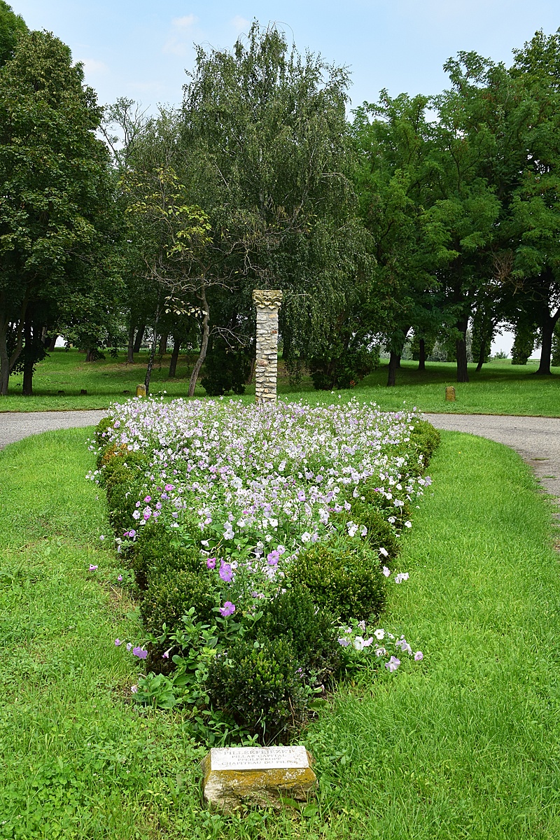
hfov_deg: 28.1
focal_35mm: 48
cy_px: 420
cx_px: 280
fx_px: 1120
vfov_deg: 41.1
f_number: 10
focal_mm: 32
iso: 400
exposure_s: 1/250
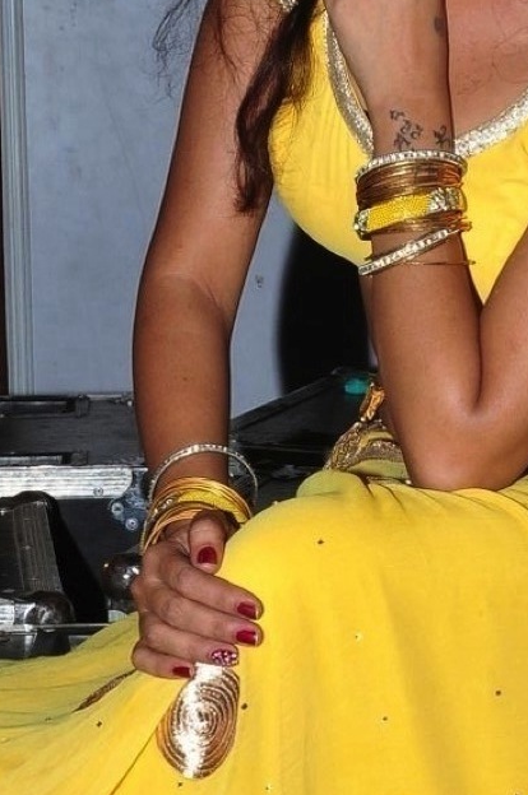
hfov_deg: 9.8
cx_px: 476
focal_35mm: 139
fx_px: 3068
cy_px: 533
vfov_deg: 14.8
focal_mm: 32
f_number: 14
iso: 500
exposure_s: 1/125
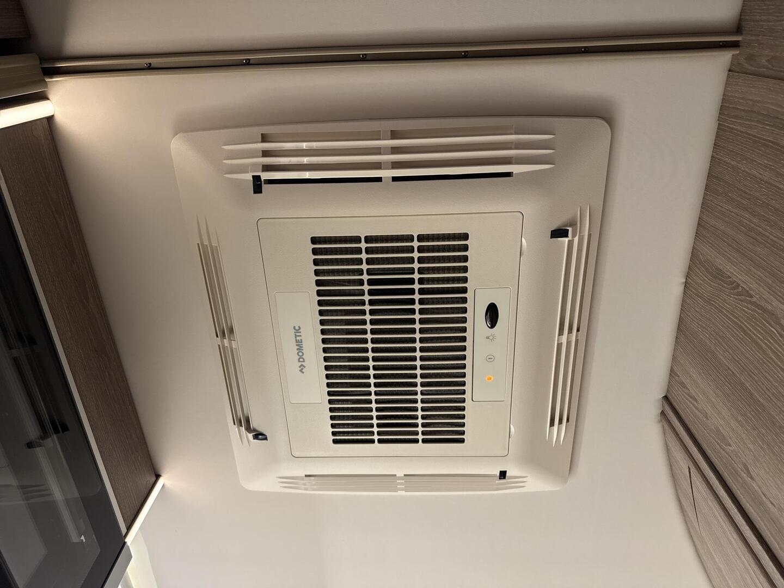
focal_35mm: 24
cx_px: 392
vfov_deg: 56.8
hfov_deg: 71.6
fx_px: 544
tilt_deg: +62.1
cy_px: 294
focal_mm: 6.76
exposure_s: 1/49
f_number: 1.78
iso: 250
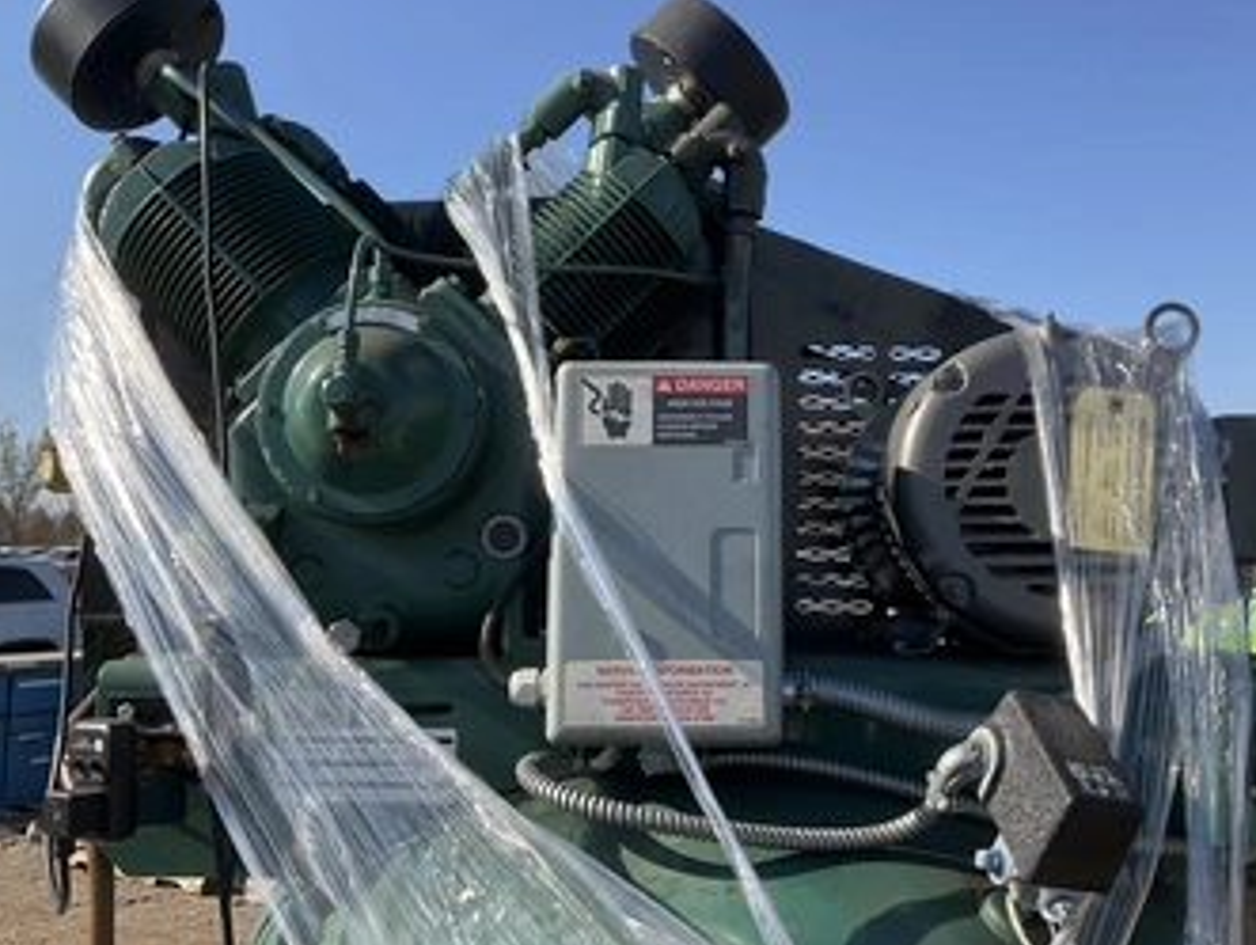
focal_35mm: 35
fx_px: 1271
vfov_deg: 40.7
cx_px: 687
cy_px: 440
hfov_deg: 52.5
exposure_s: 1/1412
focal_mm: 3
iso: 25
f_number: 1.8
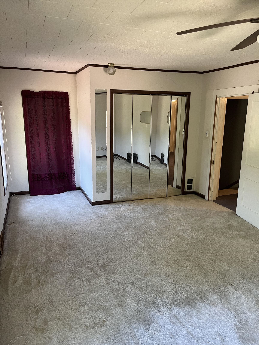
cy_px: 172
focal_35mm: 26
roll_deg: -0.9
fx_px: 259
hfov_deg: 53.1
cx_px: 130
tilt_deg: -12.7
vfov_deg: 67.3
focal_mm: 5.1
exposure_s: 1/71
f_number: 1.6
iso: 125
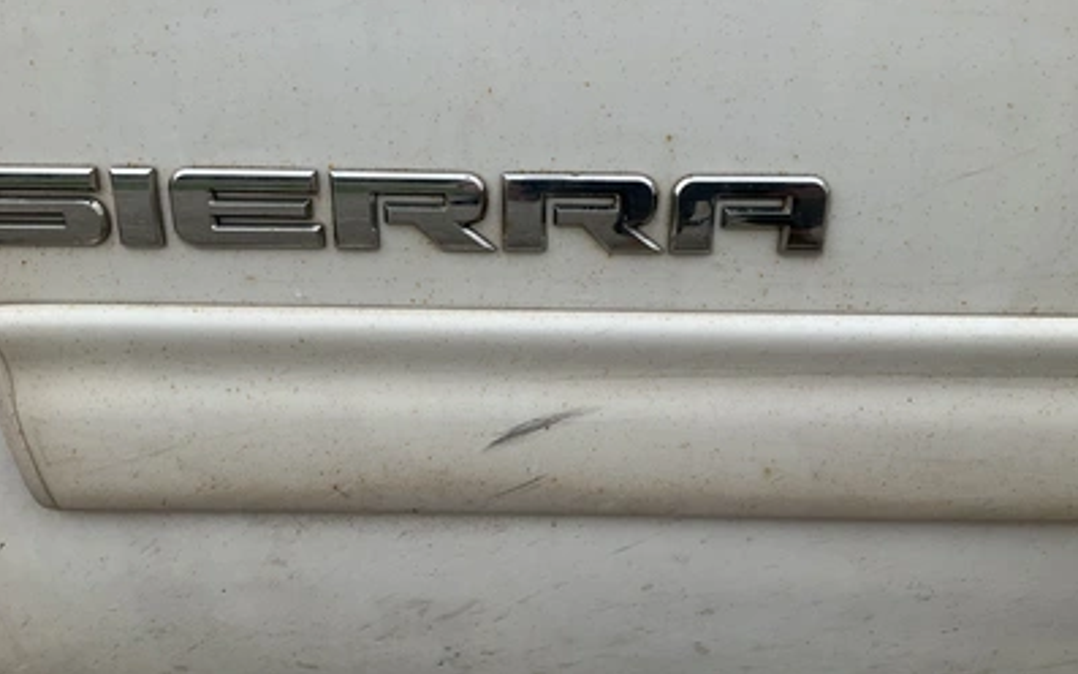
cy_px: 315
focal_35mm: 31
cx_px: 540
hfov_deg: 61.2
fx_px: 911
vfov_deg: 40.6
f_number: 1.8
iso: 25
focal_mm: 3
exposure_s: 1/739
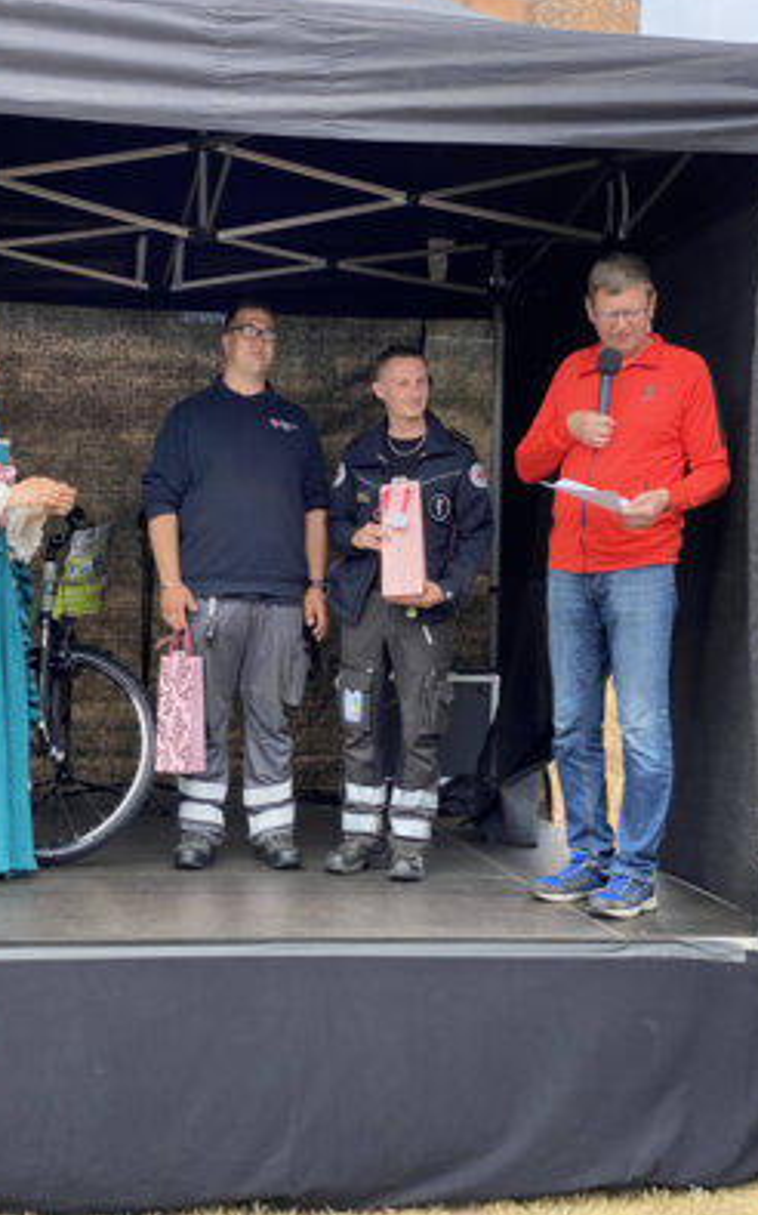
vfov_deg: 36.3
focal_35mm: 56
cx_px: 324
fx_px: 1852
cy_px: 601
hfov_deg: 23.1
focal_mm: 6
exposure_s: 1/631
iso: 20
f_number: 2
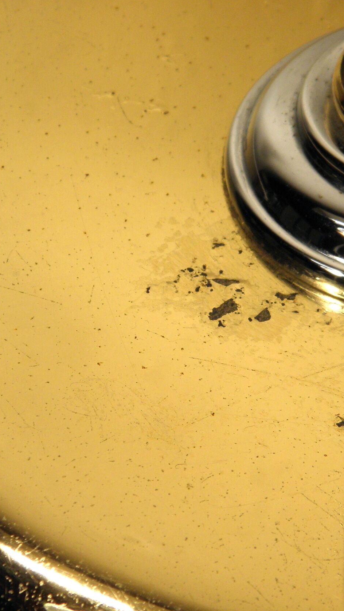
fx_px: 2157
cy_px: 340
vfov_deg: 16.1
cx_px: 228
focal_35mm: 133
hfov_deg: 9.1
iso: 100
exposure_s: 1/50
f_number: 4.4
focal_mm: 14.3
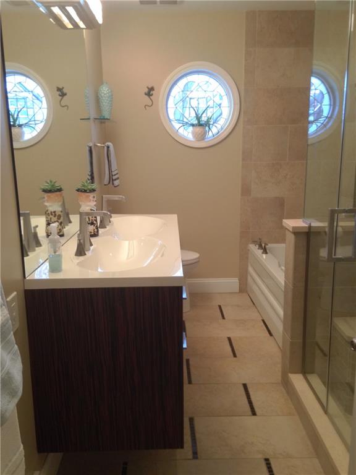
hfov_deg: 42.9
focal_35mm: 33
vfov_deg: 55.4
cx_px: 178
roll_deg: +2.7
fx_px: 453
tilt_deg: -13.5
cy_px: 238
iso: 250
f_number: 2.4
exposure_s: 1/20
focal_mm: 4.12
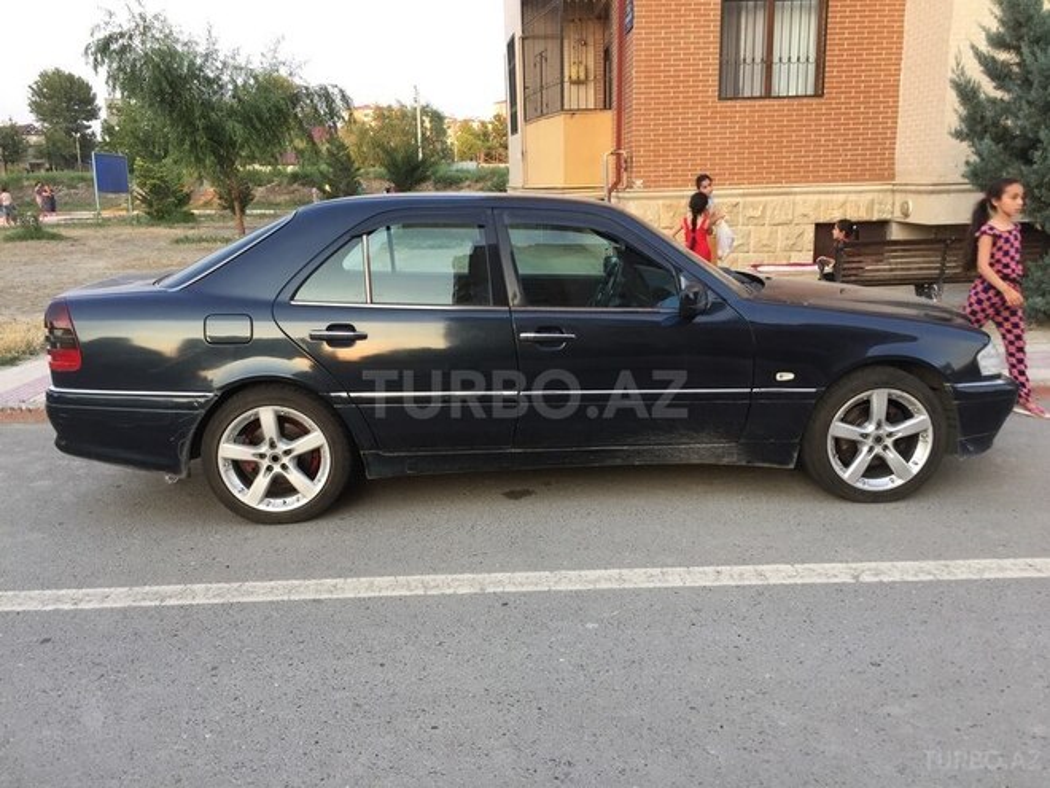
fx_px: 880
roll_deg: -0.4
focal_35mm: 29
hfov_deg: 61.7
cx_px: 525
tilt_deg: -13.1
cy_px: 394
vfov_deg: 48.2
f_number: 2.2
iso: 40
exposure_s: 1/100
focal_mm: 4.15
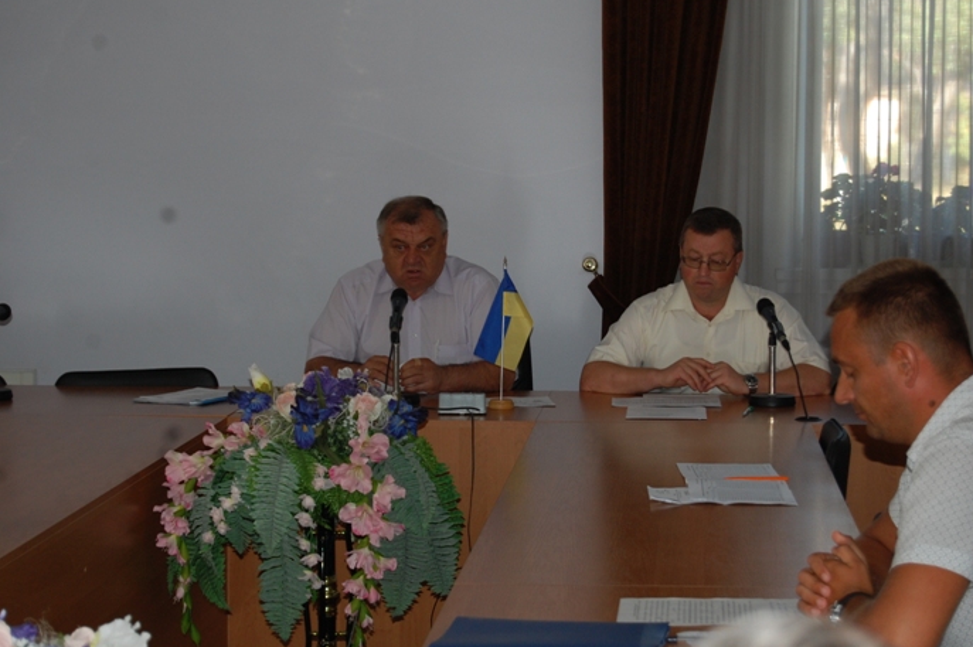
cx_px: 499
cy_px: 314
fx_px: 2391
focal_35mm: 89
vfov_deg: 15.4
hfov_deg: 23.0
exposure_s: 1/60
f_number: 5.6
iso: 400
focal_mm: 55
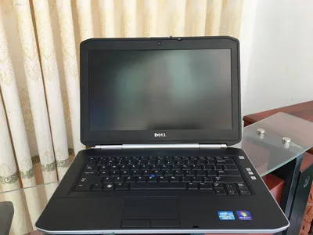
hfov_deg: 61.7
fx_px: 262
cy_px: 118
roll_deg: +0.3
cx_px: 156
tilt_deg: -23.3
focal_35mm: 29
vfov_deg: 48.2
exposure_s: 1/33
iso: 25
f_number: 2.2
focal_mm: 4.15
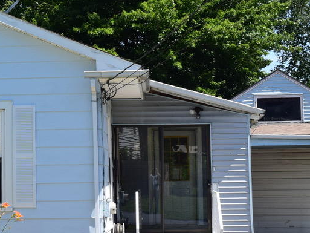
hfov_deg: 17.9
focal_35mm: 108
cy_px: 123
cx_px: 21
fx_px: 967
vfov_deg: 13.7
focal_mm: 30
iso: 400
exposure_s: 1/400
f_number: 11
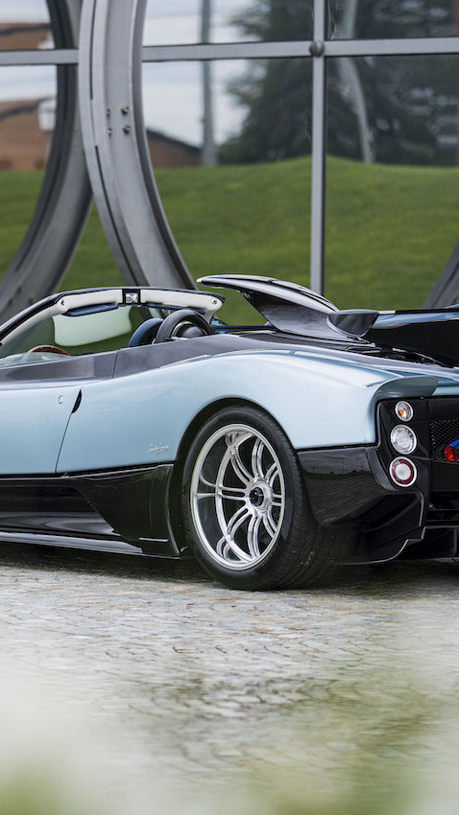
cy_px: 407
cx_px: 174
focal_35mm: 213
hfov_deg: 5.7
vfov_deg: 10.1
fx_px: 4610
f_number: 2.5
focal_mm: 135
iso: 320
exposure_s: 1/3200
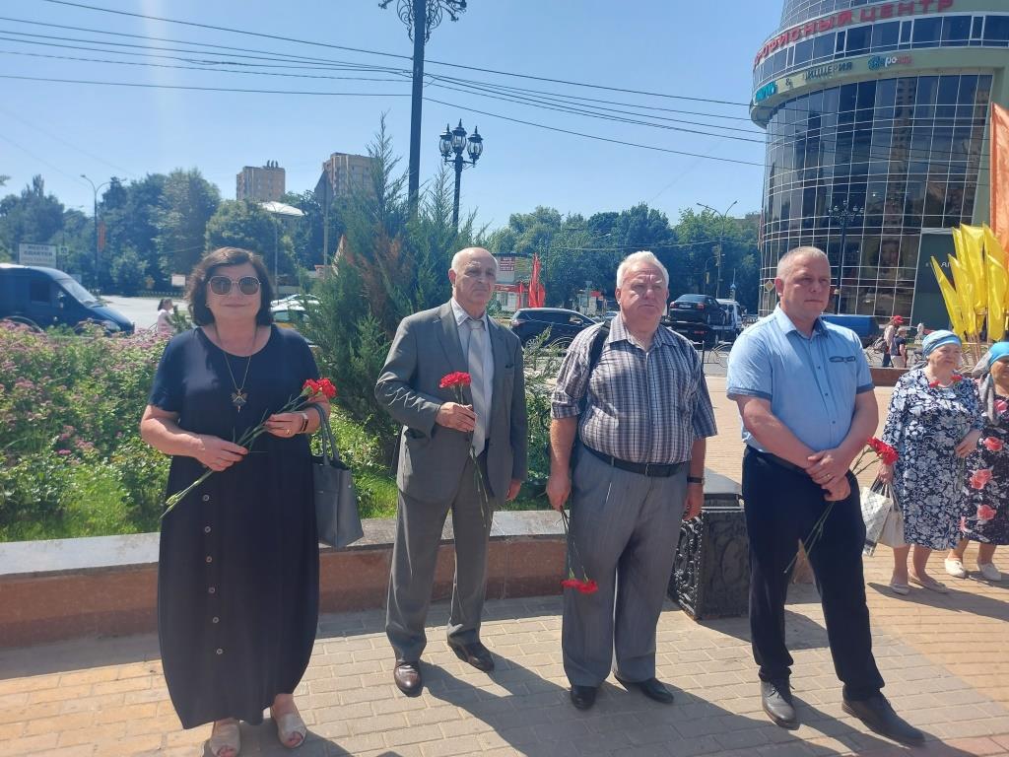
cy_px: 378
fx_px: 700
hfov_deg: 71.6
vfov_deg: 56.8
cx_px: 504
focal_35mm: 24
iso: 32
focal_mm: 5.23
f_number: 1.8
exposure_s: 1/649
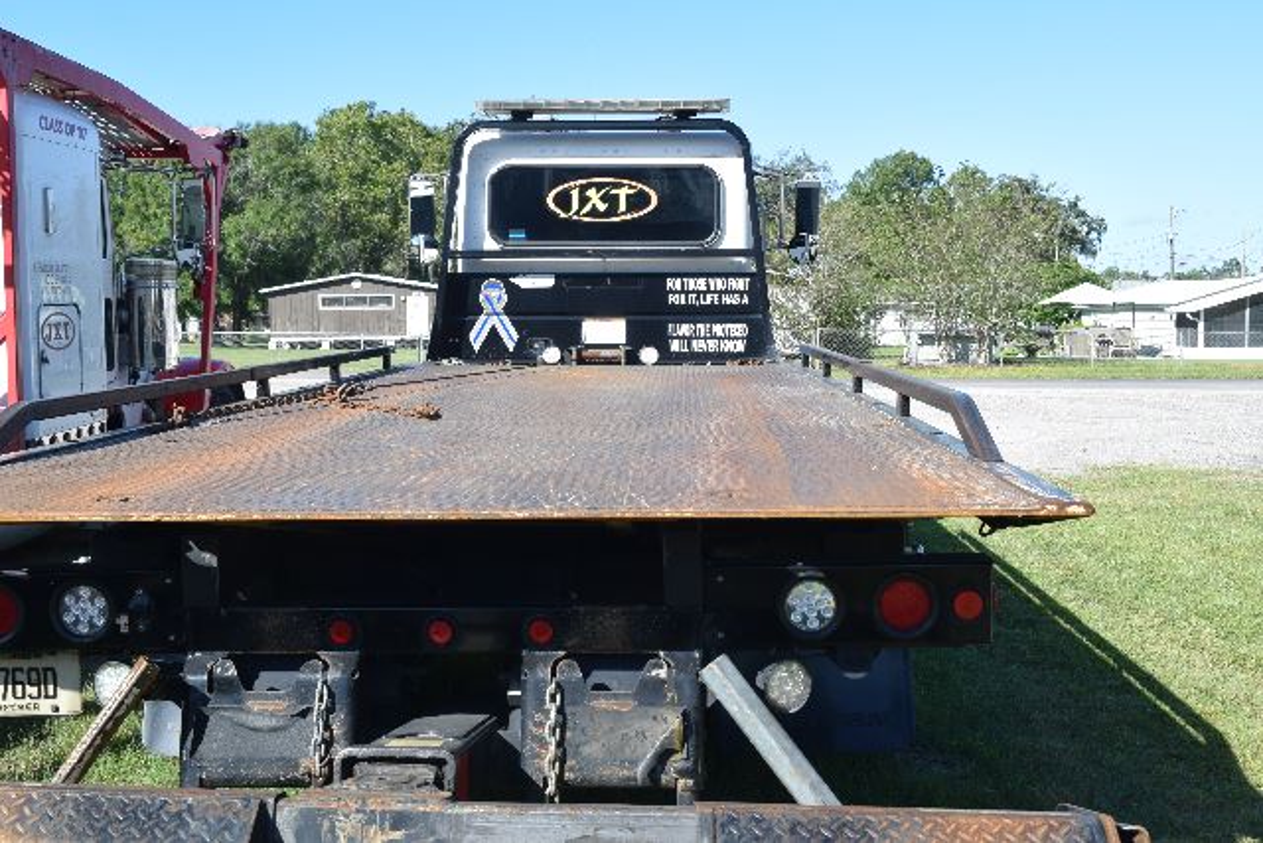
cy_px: 422
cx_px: 632
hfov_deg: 46.4
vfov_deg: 31.9
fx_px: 1474
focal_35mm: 42
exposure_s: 1/320
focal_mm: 28
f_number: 9
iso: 200
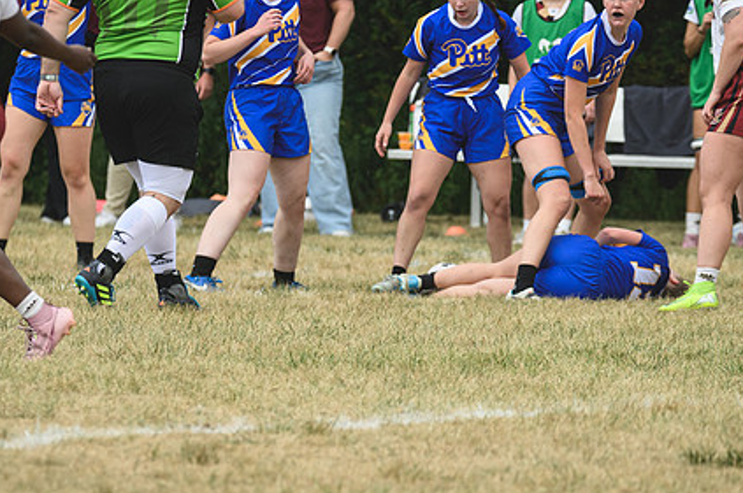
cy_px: 196
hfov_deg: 2.6
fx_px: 16121
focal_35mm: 782
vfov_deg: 1.8
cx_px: 350
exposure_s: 1/1000
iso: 500
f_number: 6
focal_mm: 380
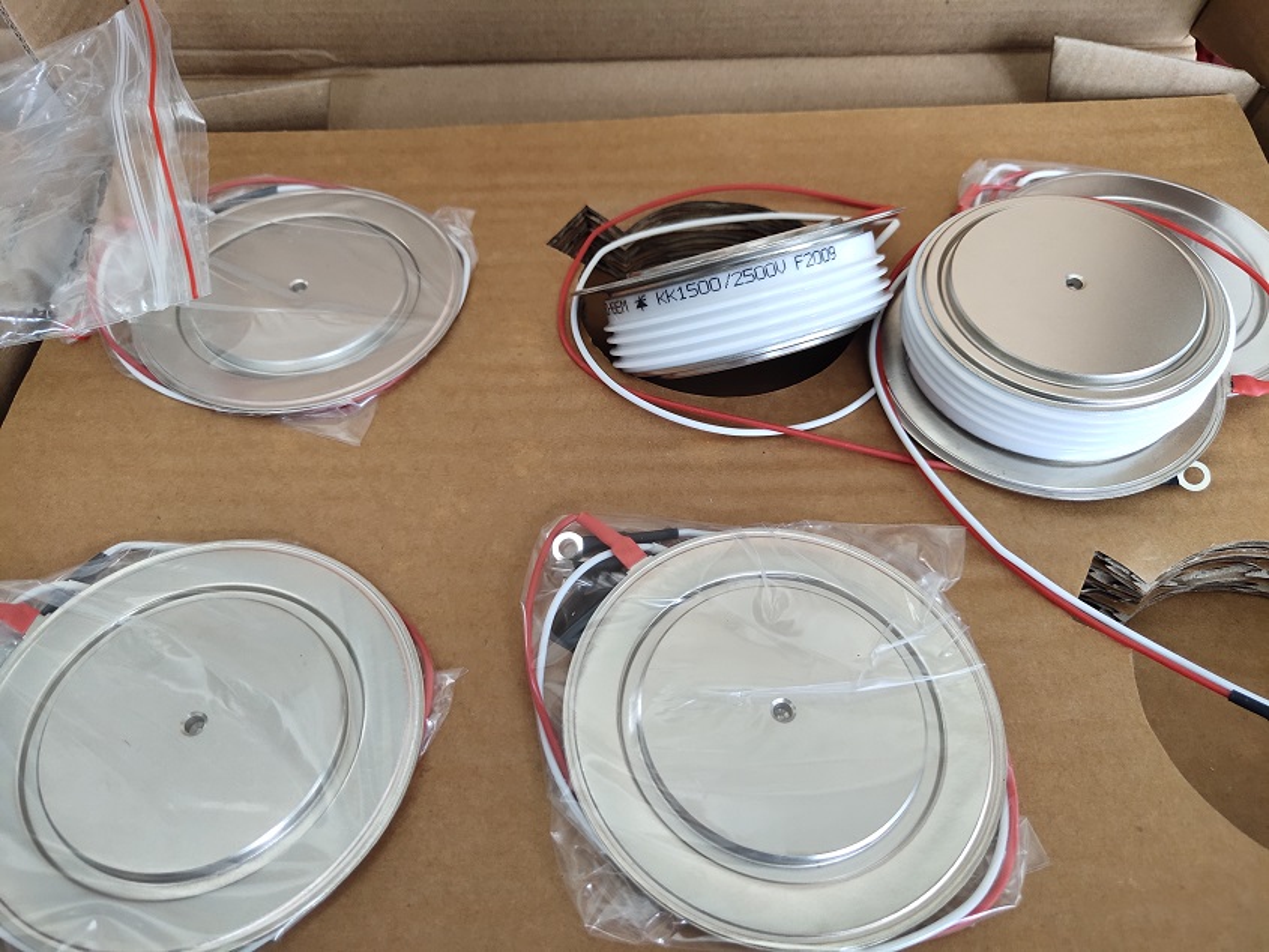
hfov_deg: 61.7
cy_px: 476
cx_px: 634
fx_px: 1063
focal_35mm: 29
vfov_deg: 48.2
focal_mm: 4.27
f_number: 1.8
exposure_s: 1/100
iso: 275
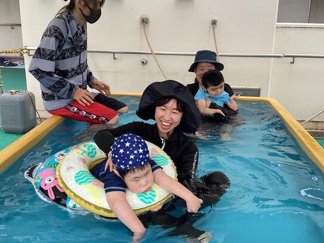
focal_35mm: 40
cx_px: 161
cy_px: 116
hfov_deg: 46.8
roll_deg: -2.1
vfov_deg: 35.9
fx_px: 374
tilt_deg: -19.0
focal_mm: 3.3
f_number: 2.4
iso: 32
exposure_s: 1/120
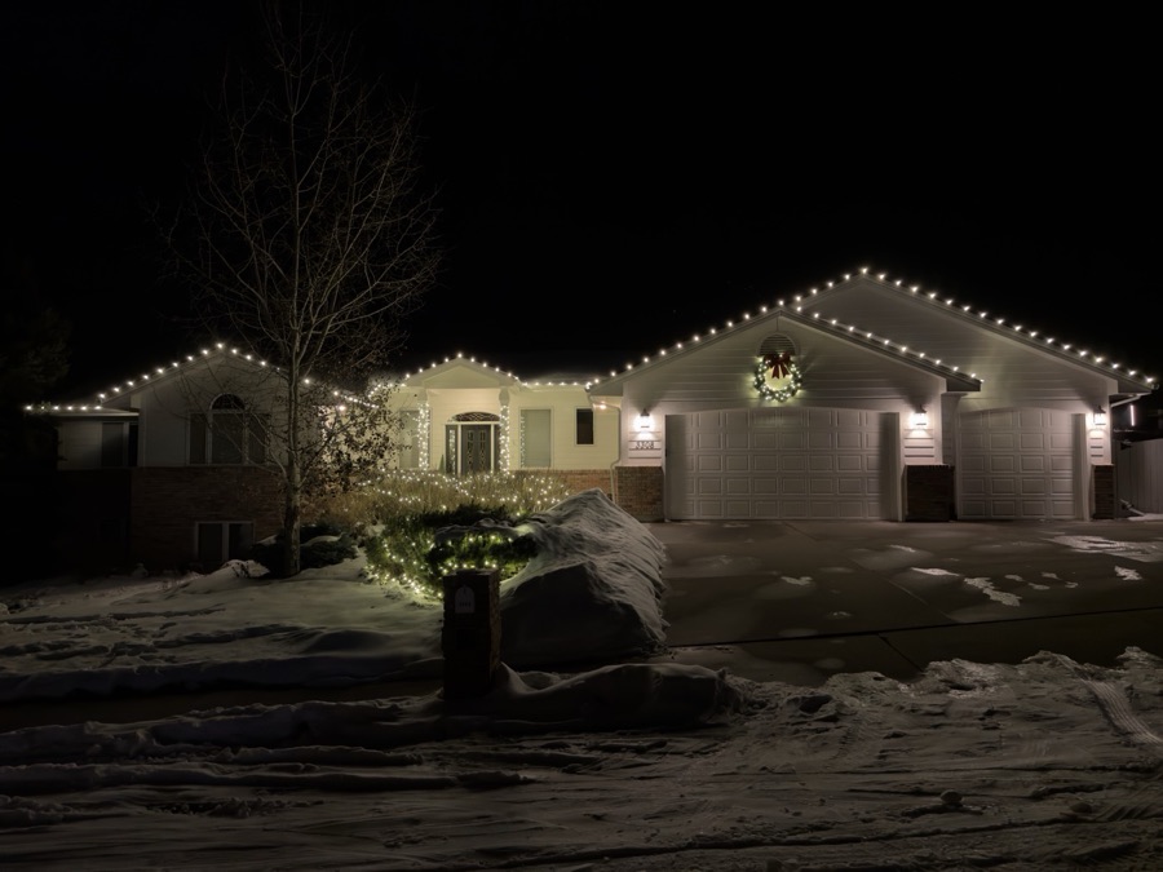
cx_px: 582
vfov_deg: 56.8
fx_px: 806
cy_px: 436
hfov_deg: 71.6
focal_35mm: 24
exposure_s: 1/40
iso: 500
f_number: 1.78
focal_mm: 6.76
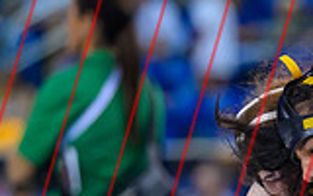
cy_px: 343
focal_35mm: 624
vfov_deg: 2.1
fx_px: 5323
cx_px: 410
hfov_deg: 3.4
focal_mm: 135
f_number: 2.8
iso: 2000
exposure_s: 1/800
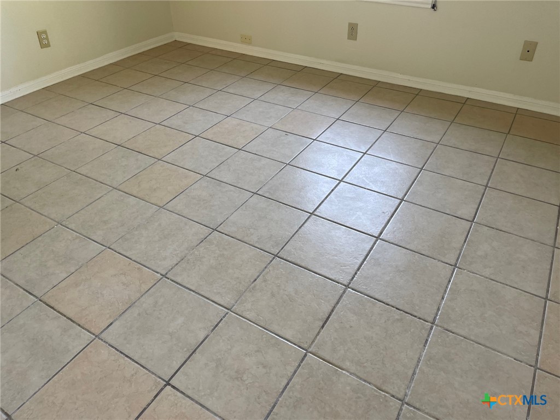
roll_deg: +0.5
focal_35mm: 26
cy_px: 210
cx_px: 280
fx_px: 421
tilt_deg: -37.8
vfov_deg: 53.1
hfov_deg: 67.3
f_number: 1.6
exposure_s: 1/106
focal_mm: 5.1
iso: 125
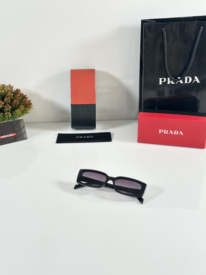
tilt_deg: -28.6
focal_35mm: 48
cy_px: 138
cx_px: 103
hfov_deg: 30.3
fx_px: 381
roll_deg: +0.9
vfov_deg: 39.7
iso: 80
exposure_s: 1/83
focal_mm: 6.86
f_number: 1.78
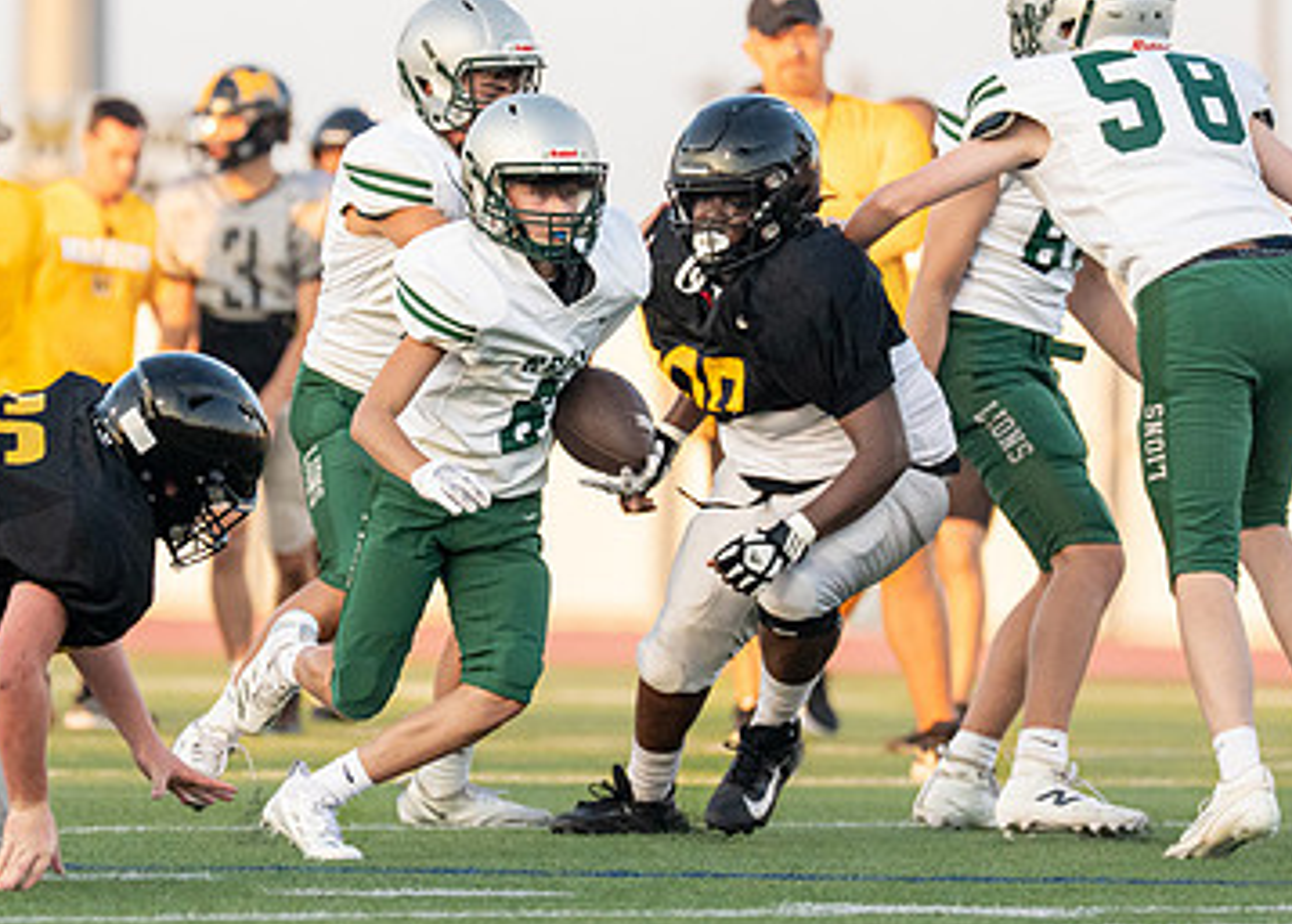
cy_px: 440
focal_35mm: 480
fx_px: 17620
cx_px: 456
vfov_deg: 3.0
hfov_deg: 4.2
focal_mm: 200
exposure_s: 1/3200
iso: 1600
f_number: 2.8
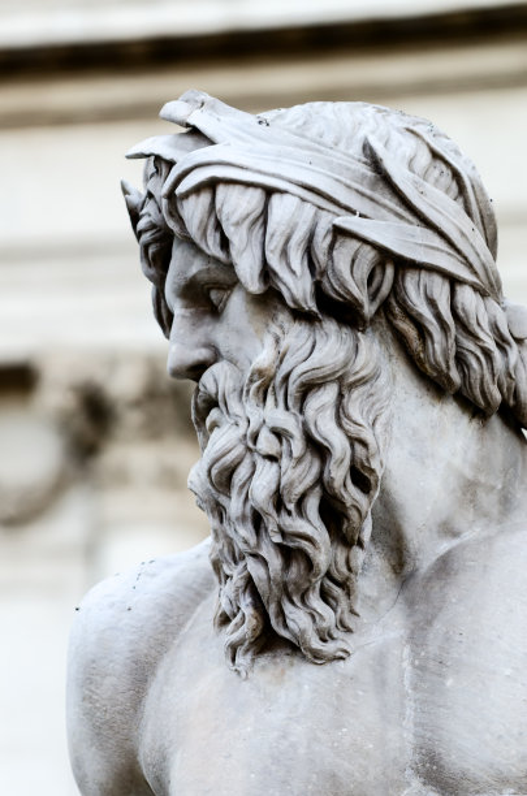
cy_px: 398
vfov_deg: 7.6
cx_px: 264
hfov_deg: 5.1
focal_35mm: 270
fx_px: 5959
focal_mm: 180
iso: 200
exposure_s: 1/200
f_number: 2.8
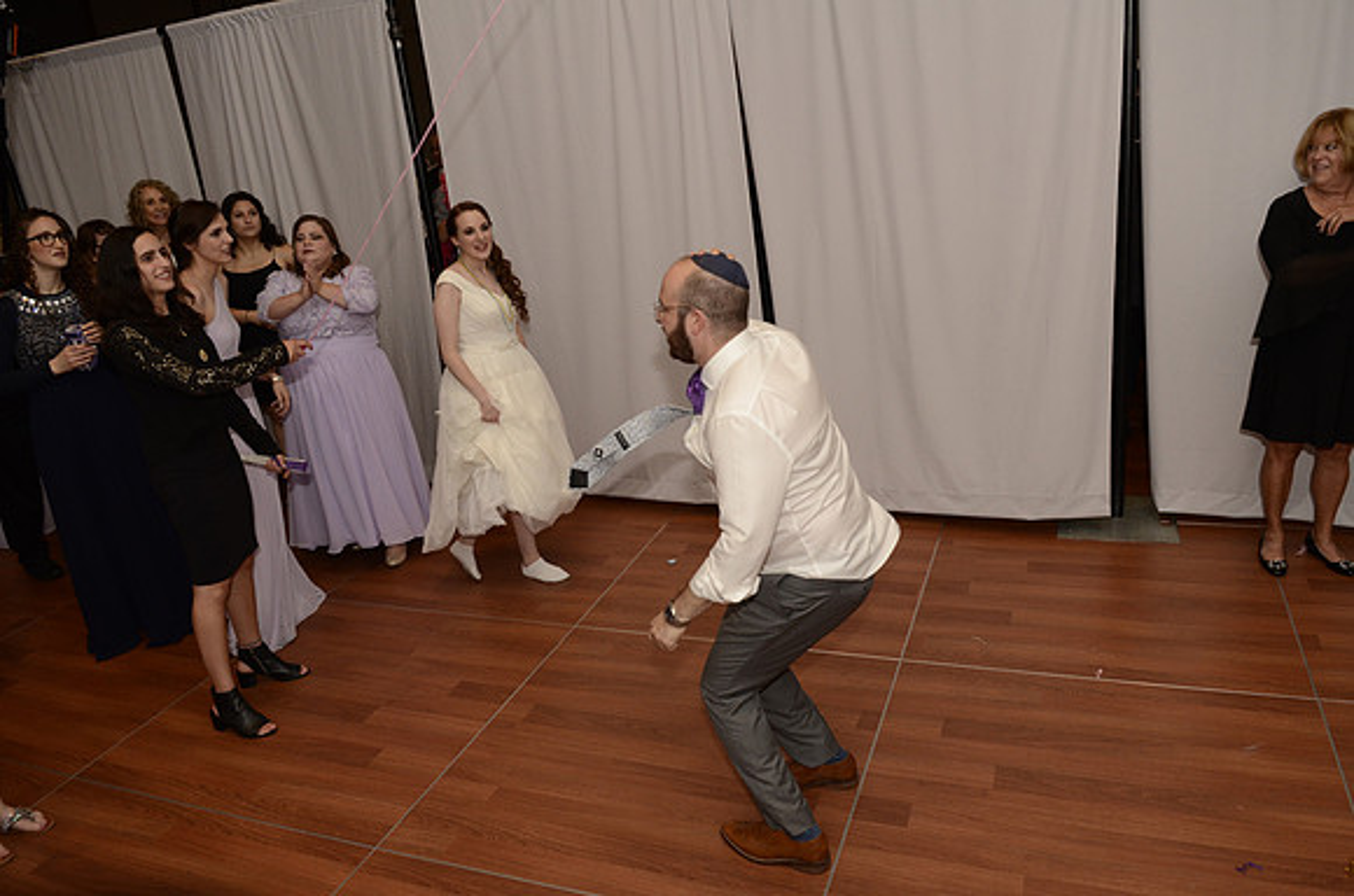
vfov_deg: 50.2
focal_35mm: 26
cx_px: 677
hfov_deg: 70.6
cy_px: 448
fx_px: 957
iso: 800
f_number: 4.5
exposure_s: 1/200
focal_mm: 17
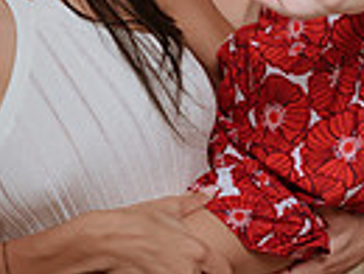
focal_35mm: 150
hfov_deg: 12.5
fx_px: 1580
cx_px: 540
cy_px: -52
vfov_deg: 9.8
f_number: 1.8
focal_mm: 35
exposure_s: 1/1250
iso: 160
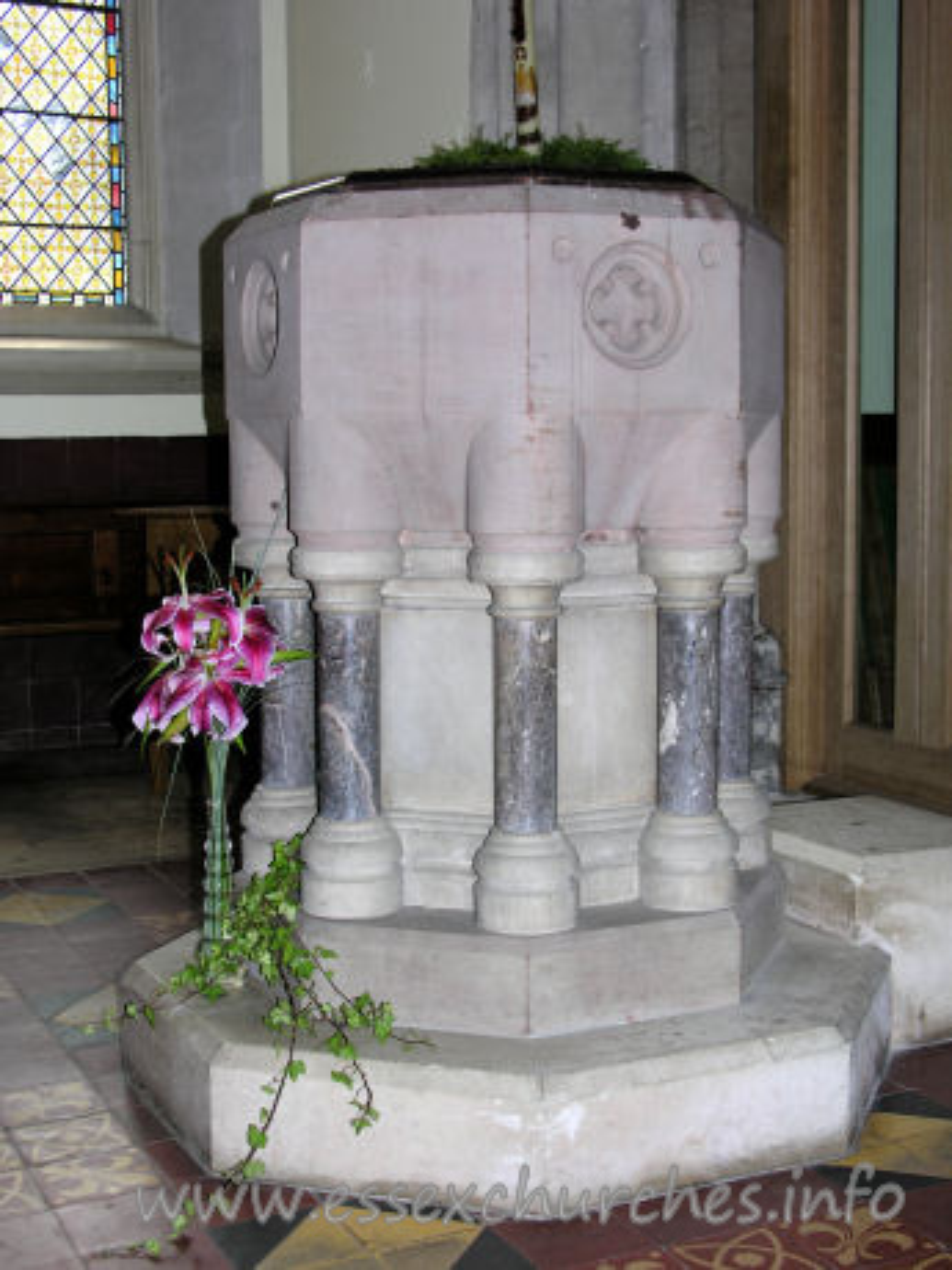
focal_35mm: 50
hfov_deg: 29.1
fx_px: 1833
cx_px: 476
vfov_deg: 38.2
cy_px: 635
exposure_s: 1/60.1
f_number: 3.1
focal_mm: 12.7
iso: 55
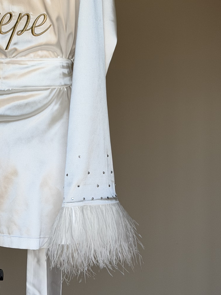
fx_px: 826
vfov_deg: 19.9
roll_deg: -1.0
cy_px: 36
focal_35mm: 97
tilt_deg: -3.3
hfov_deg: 15.0
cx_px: 16
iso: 64
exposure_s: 1/865
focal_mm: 6.76
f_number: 1.78
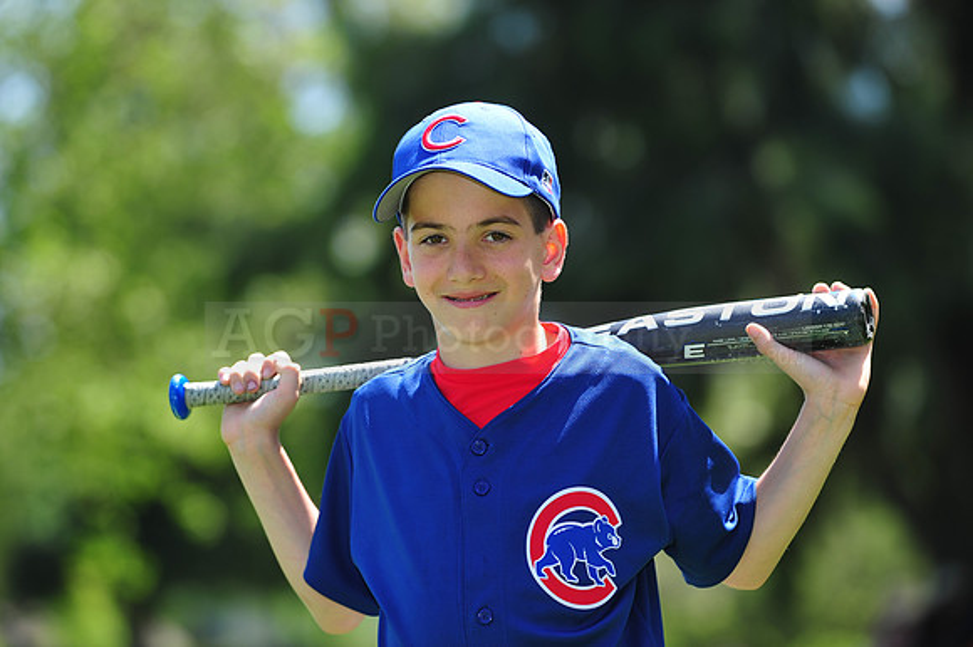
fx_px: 5402
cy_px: 324
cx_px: 486
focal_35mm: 200
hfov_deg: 10.3
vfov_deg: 6.9
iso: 200
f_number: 4.5
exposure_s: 1/500
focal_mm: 200
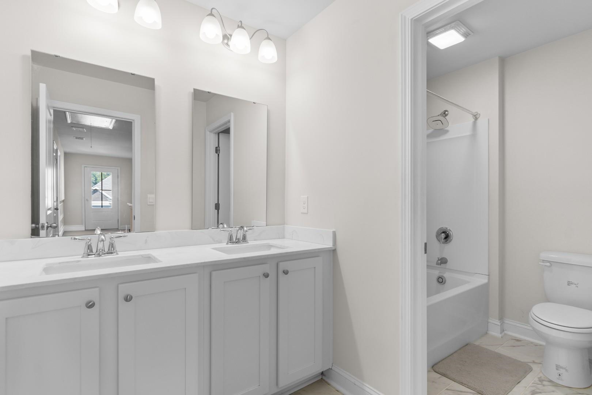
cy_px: 198
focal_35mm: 17
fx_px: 280
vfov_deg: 70.4
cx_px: 296
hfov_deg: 93.3
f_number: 4.8
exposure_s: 1/8
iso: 100
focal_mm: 11.5
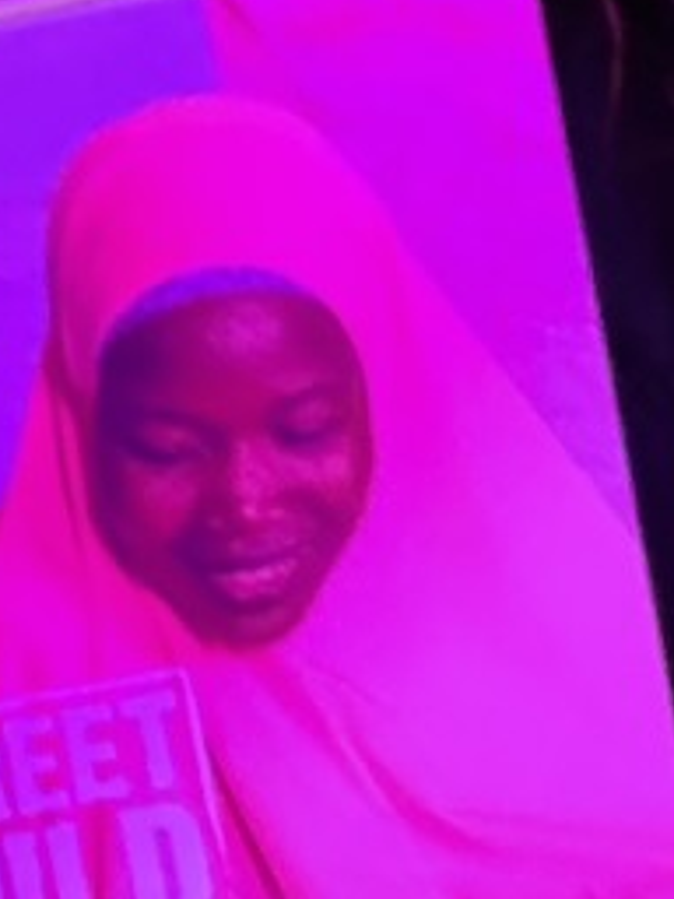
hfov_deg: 11.9
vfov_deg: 14.9
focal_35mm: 120
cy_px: -558
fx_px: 3115
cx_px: -277
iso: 400
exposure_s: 1/37
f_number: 1.9
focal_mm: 2.71
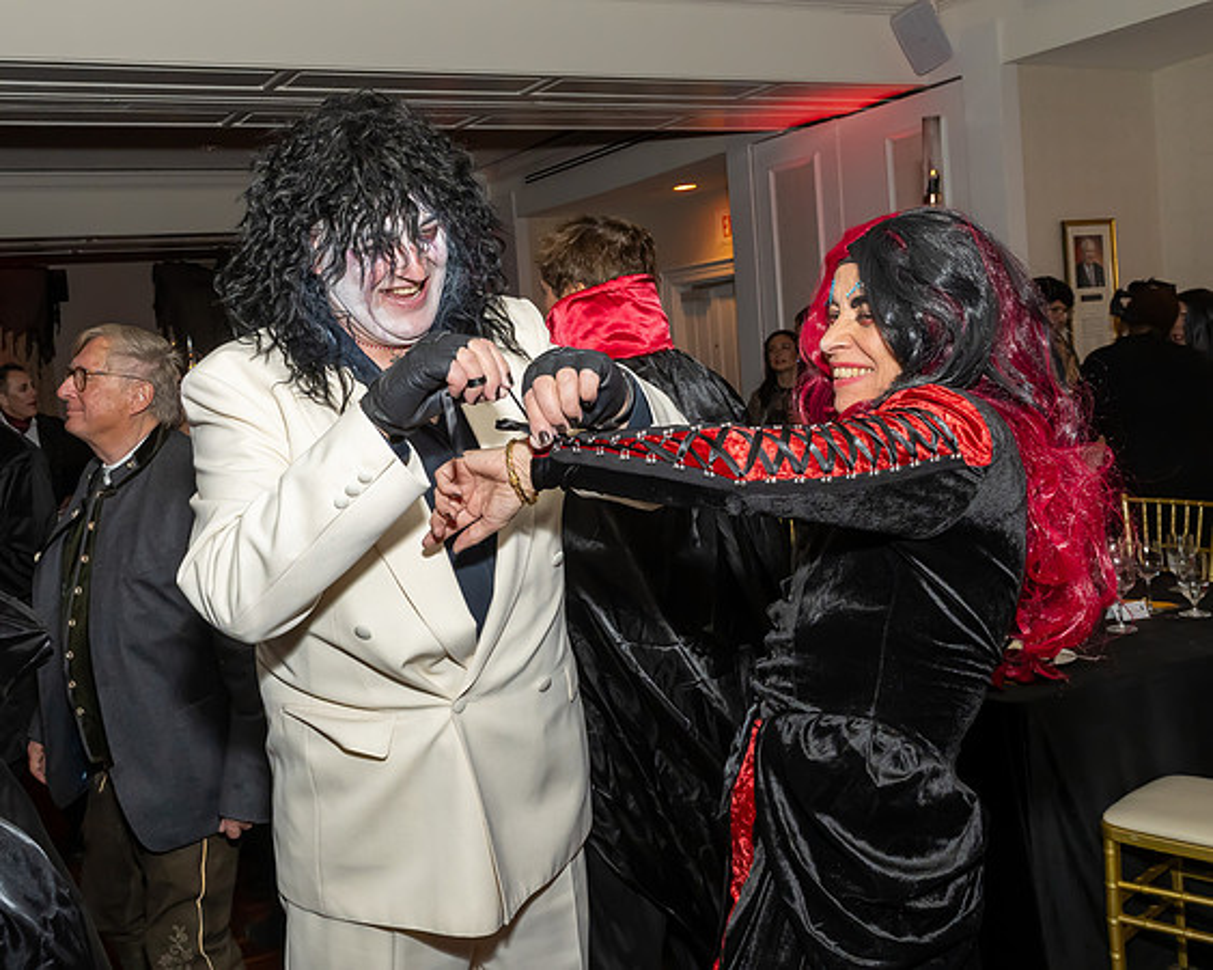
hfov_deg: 54.3
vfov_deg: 45.3
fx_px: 1159
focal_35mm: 32
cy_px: 414
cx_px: 419
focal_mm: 17
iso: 640
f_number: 7.1
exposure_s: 1/250
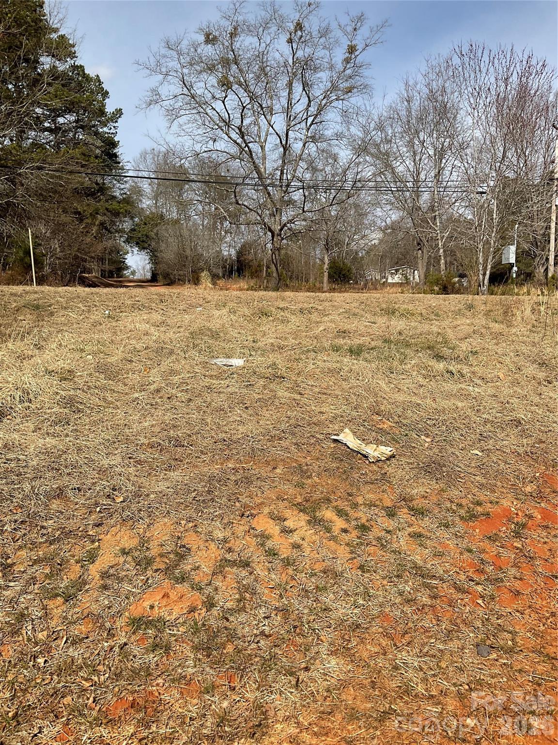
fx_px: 623
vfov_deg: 61.7
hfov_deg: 48.2
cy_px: 372
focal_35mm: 29
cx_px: 279
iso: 16
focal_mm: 3
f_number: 1.8
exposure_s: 1/2801
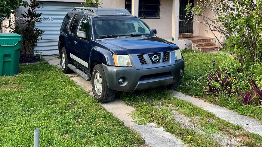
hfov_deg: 53.6
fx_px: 257
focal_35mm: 37
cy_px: 19
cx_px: 157
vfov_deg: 30.8
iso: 50
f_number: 1.5
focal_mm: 5.7
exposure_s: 1/743
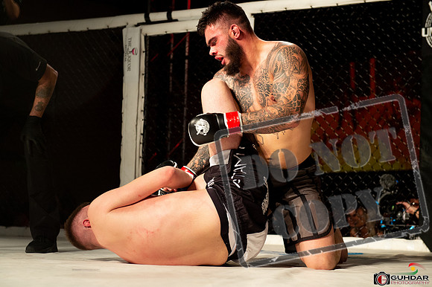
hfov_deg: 28.1
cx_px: 216
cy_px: 144
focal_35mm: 72
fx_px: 865
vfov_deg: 18.9
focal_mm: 70
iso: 1600
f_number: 4.5
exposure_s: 1/500
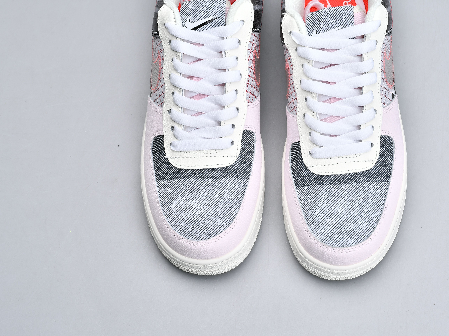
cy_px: 179
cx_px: 268
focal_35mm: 87
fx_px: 1128
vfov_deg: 17.0
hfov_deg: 22.5
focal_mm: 50
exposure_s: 1/125
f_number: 14
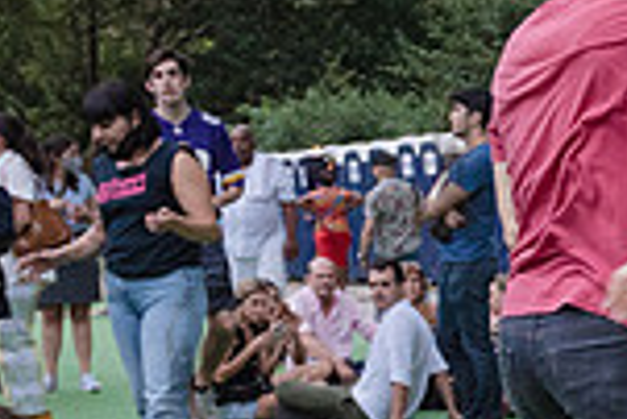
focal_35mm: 121
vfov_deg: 11.3
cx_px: 984
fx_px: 2109
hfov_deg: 15.4
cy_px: 363
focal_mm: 26
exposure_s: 1/125
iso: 2500
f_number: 4
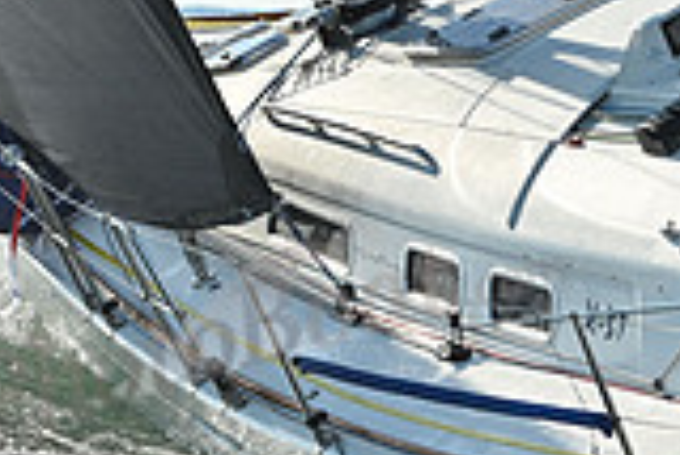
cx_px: 790
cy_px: 49
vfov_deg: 5.4
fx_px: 4802
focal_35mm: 254
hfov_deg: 8.0
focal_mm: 70
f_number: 6.3
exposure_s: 1/1250
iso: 320
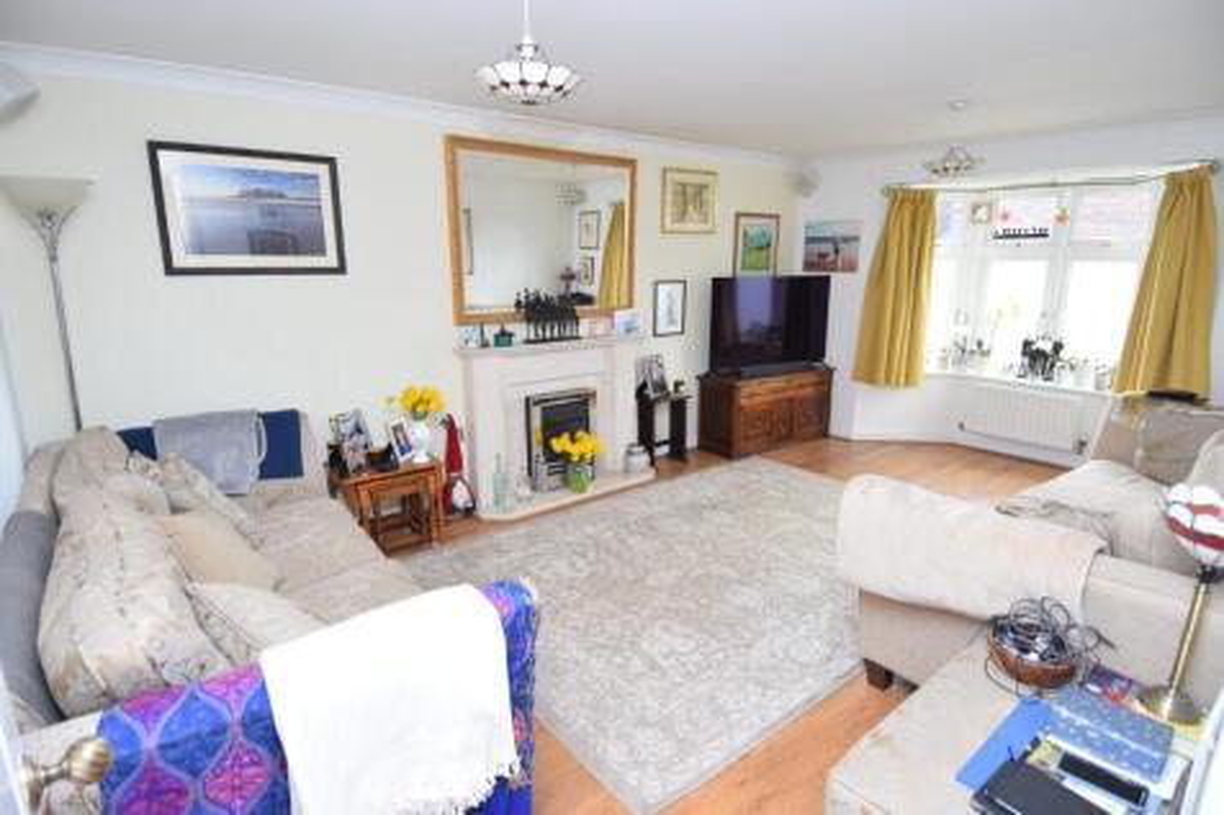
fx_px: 612
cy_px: 408
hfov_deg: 90.0
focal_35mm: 18
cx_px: 612
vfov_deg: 67.3
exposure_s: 1/60
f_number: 4
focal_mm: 12
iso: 450
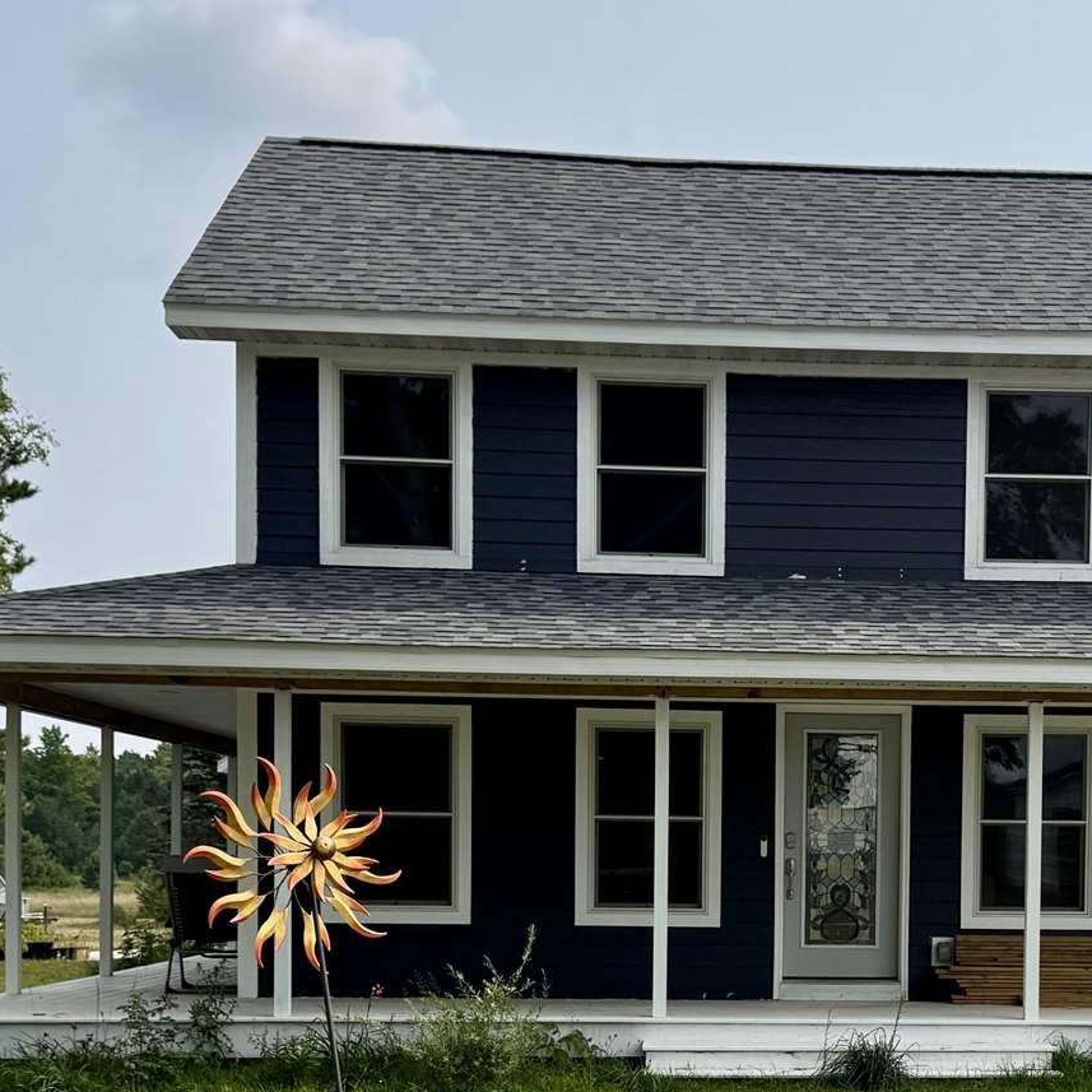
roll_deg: +0.2
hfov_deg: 29.6
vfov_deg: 29.2
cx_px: 818
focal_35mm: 57
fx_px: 2034
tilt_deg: -1.2
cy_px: 907
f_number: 1.78
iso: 80
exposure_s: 1/6410
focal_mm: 6.76
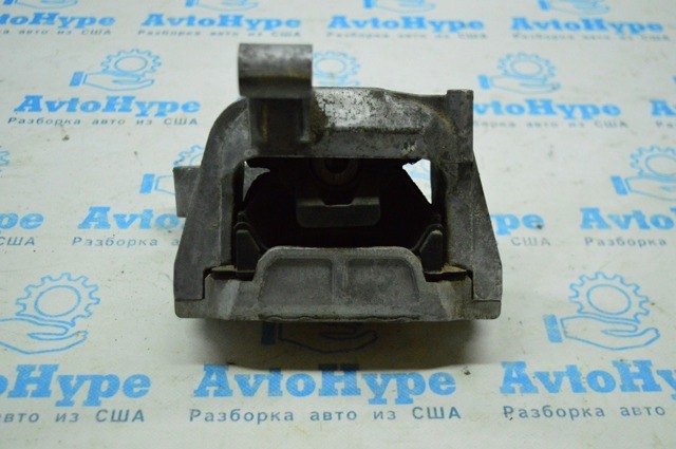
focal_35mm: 48
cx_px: 338
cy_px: 224
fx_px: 900
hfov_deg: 41.2
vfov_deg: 28.0
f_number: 4.5
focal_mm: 32
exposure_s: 1/800
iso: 6400
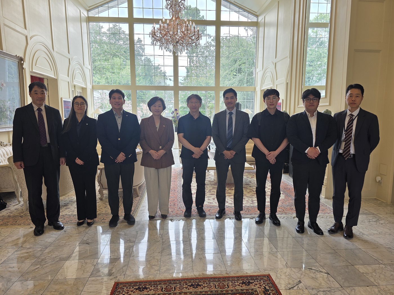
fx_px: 262
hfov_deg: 73.9
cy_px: 148
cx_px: 197
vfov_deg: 58.9
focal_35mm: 23
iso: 32
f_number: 1.7
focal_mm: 6.3
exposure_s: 1/120
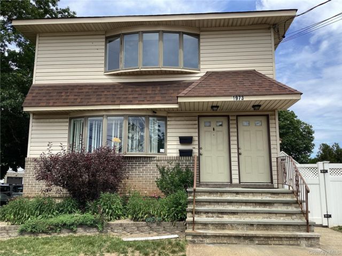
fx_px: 306
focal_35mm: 31
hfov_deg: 58.4
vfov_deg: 45.4
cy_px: 128
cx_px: 171
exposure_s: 1/823
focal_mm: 3.3
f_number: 2.4
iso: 25
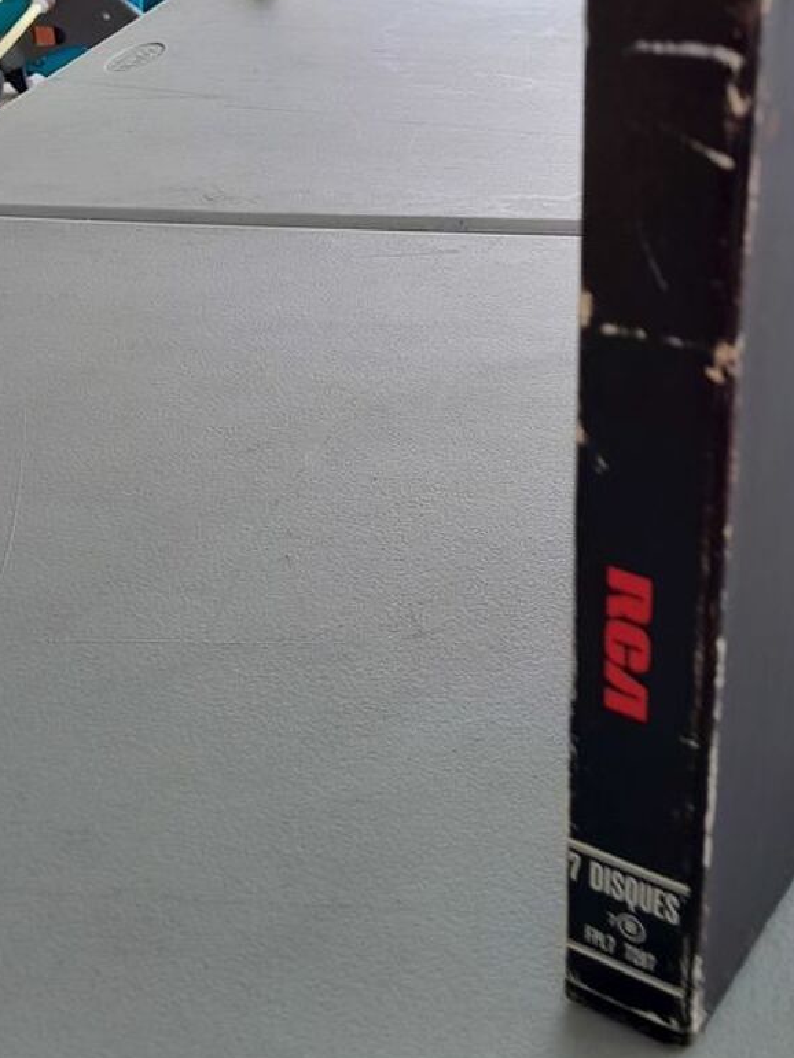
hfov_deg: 31.3
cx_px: 647
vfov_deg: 40.8
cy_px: 255
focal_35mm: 45
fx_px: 1375
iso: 40
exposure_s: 1/100
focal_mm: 3.98
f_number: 1.8
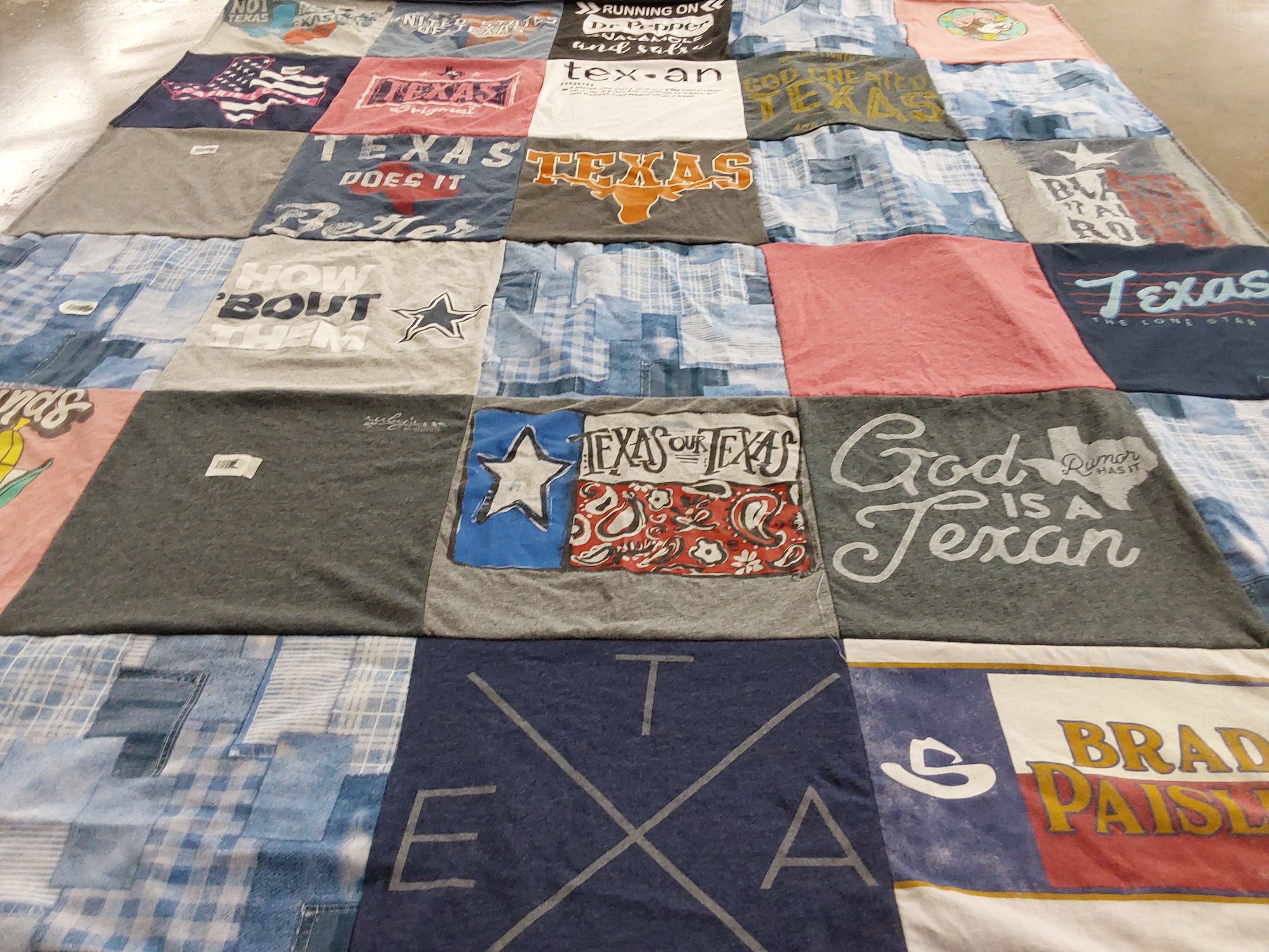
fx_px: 1026
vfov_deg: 49.7
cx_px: 634
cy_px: 476
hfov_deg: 63.4
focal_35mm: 28
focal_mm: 2.91
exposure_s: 1/50
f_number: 1.9
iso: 125
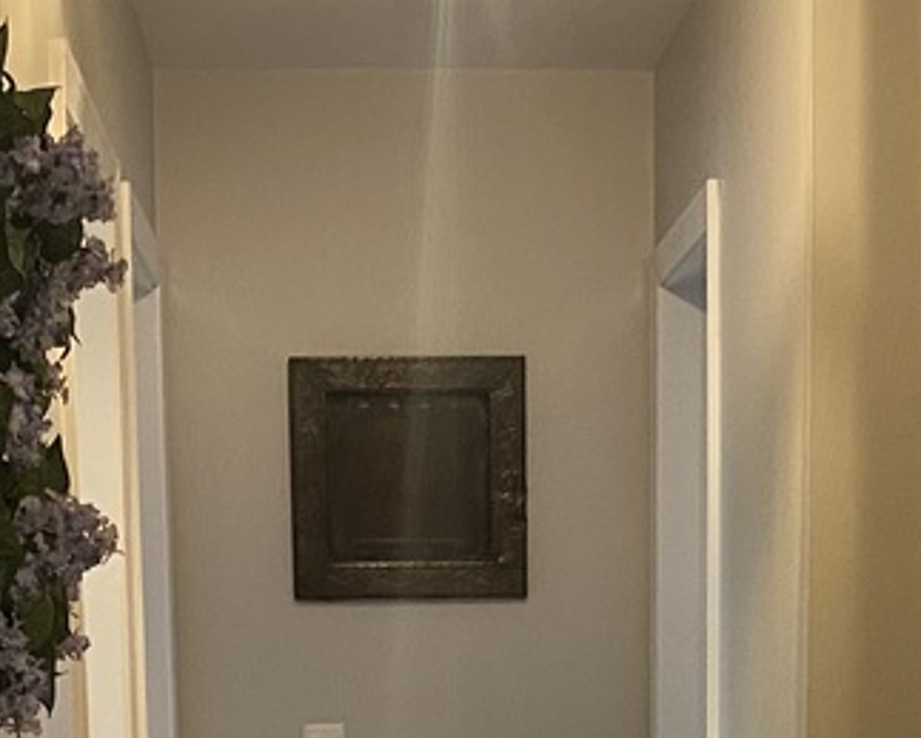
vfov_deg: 12.9
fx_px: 3083
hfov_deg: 17.0
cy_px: 1117
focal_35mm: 113
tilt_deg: -9.3
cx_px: 528
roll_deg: +1.7
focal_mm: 4.25
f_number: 1.8
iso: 200
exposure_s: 1/60
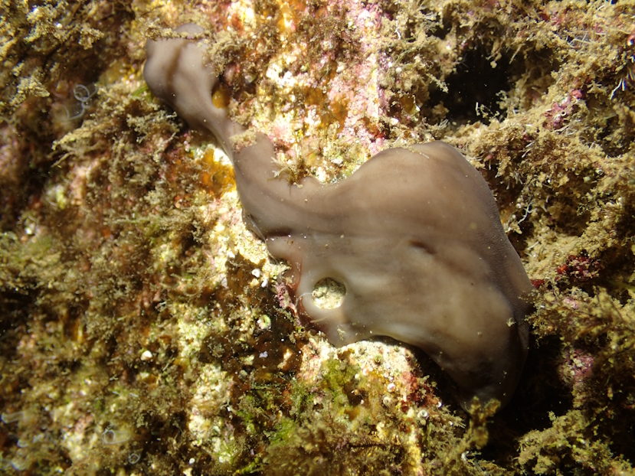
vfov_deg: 36.0
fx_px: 734
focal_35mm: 40
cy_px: 238
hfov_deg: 46.8
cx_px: 318
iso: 100
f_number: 2.8
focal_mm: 7.34
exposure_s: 1/250
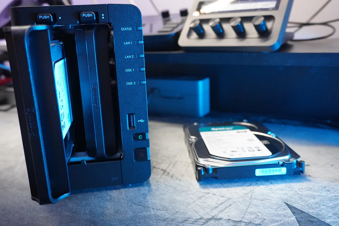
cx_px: 170
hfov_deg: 53.1
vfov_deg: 36.9
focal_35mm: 36
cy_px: 113
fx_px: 339
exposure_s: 1/160
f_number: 4.5
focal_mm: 24
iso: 5000
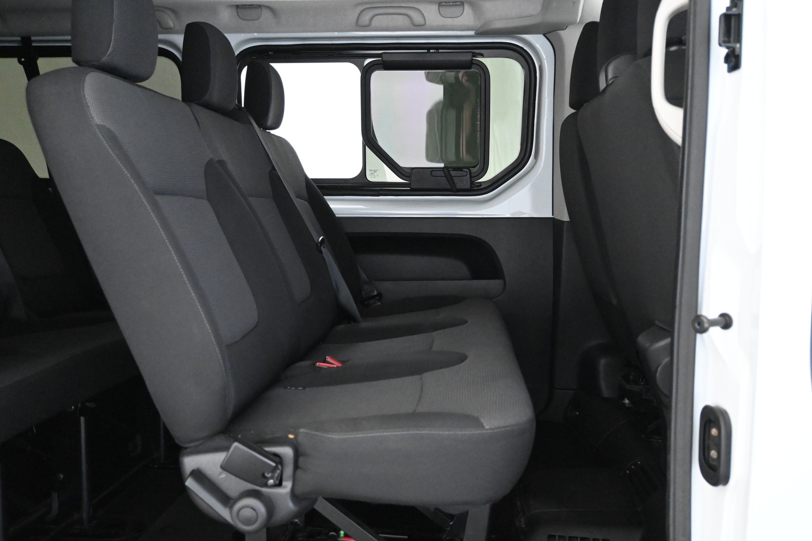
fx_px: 778
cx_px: 406
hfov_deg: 55.1
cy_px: 270
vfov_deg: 38.4
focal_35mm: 34
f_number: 4.2
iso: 7200
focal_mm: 23
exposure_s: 1/40
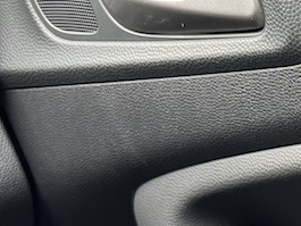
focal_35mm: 98
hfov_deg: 16.5
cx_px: 554
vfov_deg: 14.5
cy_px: 282
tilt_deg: -32.5
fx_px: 853
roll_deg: -4.7
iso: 100
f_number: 1.5
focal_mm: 5.7
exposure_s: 1/121
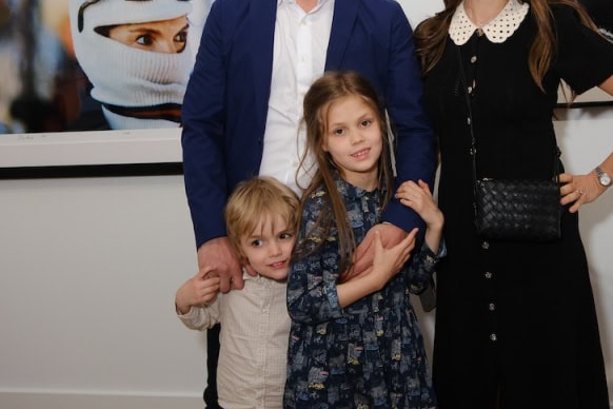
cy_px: 132
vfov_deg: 30.3
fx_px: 749
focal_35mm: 44
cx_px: 379
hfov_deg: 44.2
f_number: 5
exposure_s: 1/125
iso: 800
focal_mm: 21.2
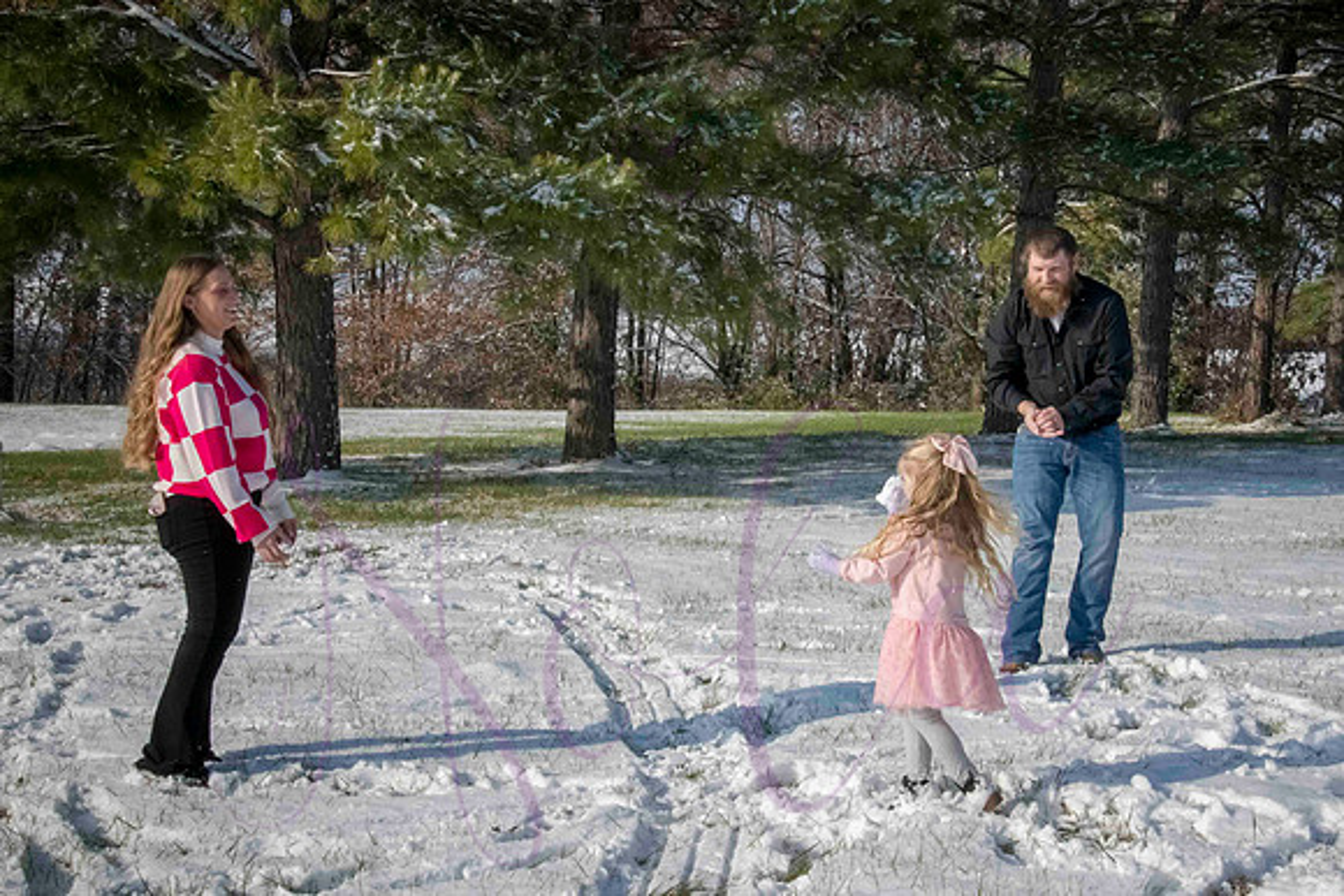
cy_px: 445
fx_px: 2128
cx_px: 796
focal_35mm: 57
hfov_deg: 34.9
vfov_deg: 23.8
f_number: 25
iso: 800
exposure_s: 1/800
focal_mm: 38
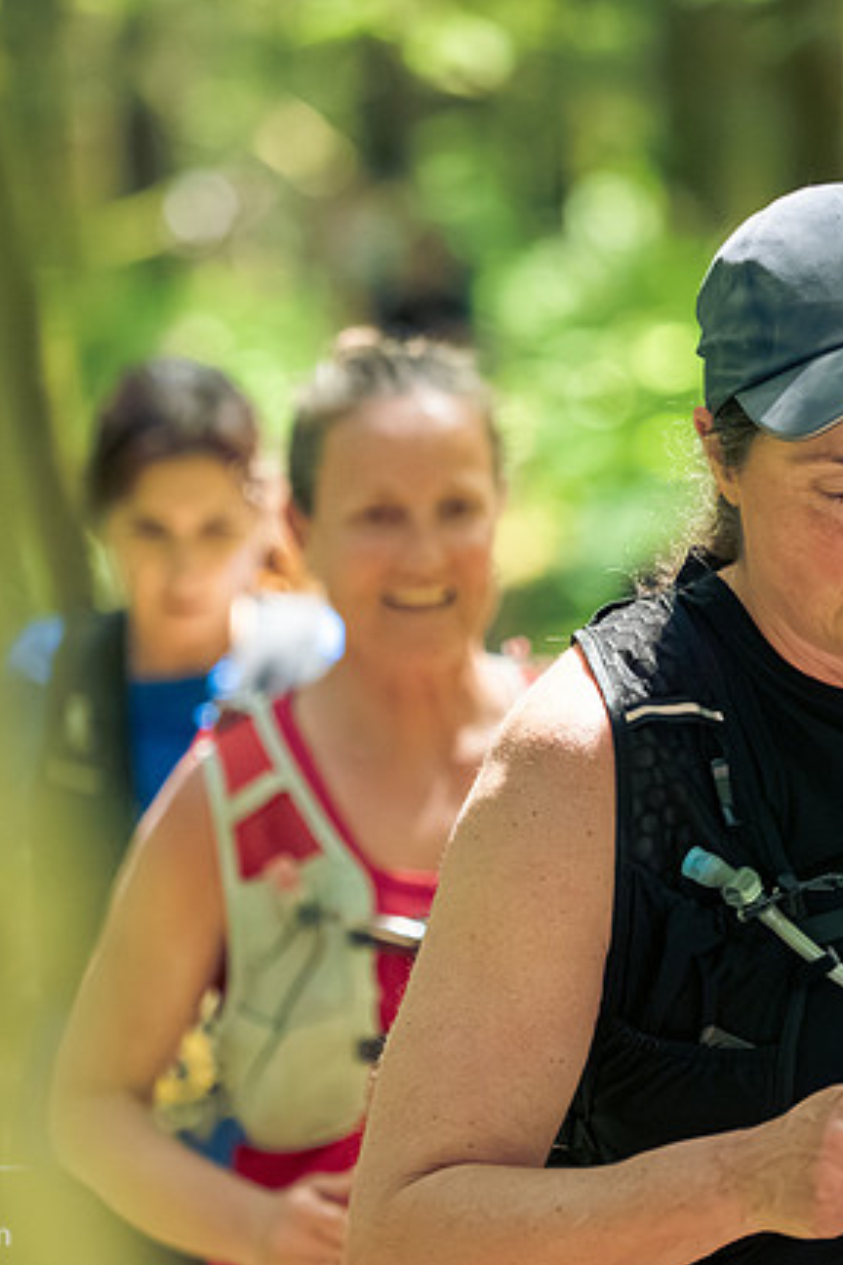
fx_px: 12749
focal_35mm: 363
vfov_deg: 5.7
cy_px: 634
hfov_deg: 3.8
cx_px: 462
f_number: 2.8
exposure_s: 1/800
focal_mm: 130
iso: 5000
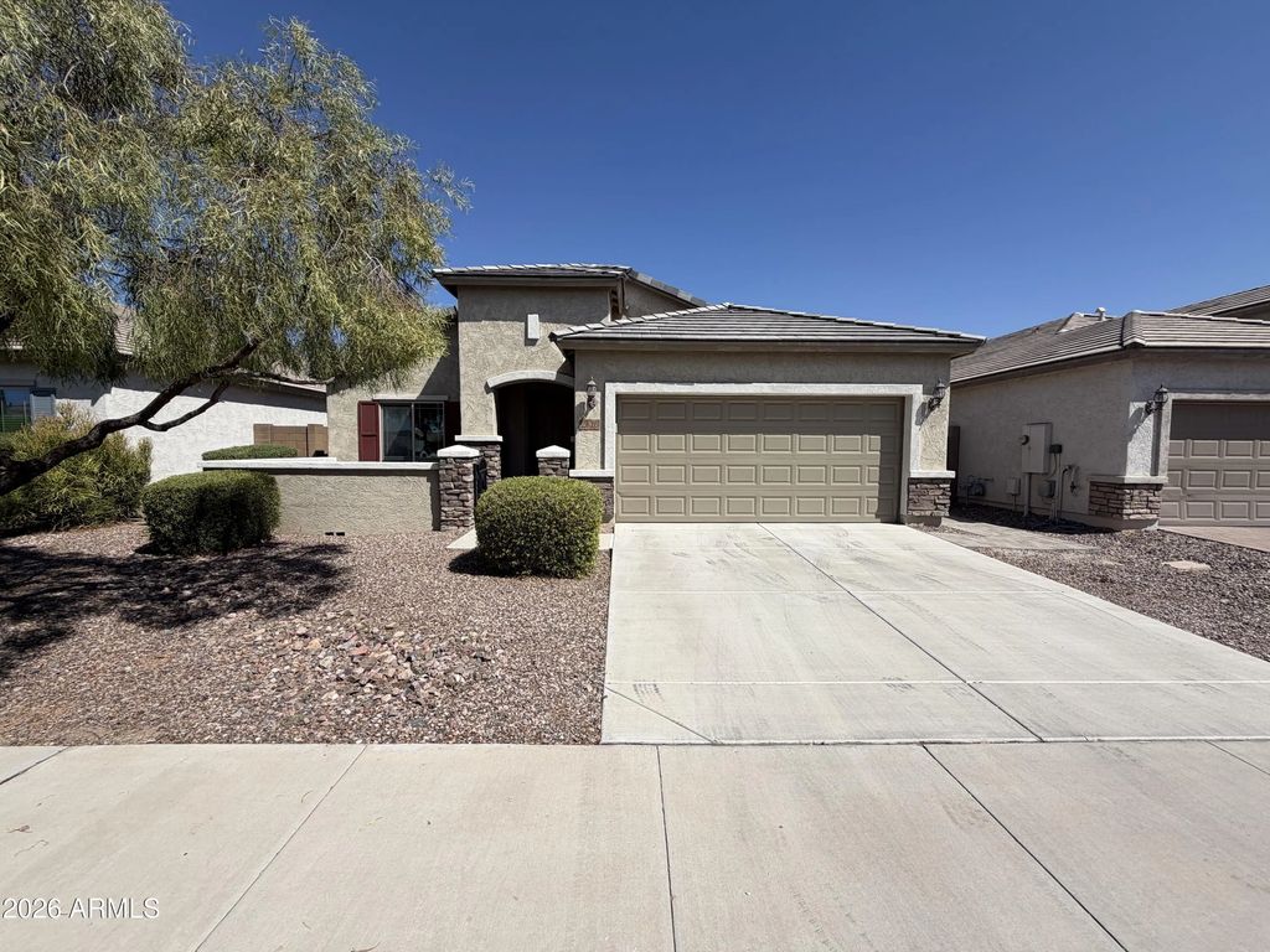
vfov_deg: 85.7
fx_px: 514
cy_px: 476
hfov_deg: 102.1
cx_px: 635
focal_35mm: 14
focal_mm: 2.22
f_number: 2.2
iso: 20
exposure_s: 1/1259
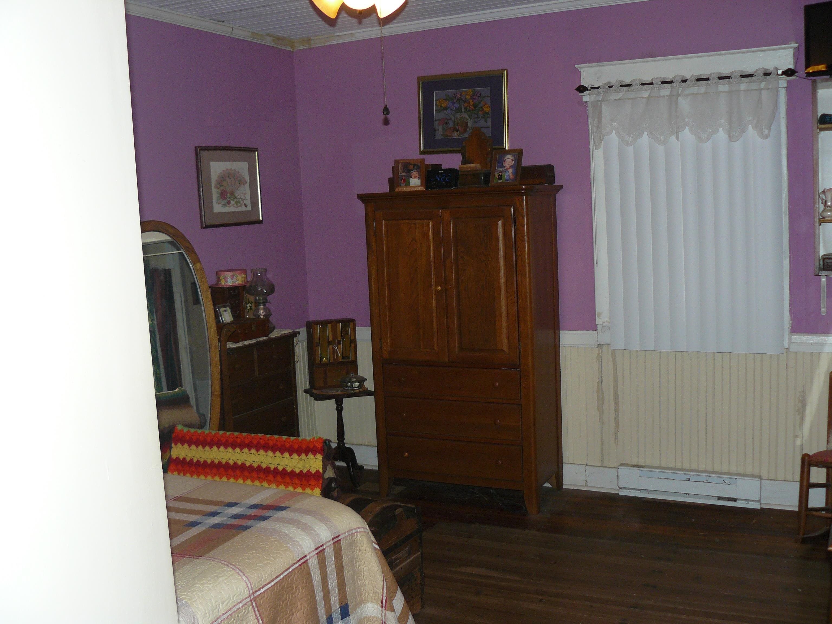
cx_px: 416
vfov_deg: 39.7
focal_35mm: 36
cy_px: 312
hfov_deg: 51.4
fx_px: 865
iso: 125
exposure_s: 1/50
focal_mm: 6
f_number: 2.8
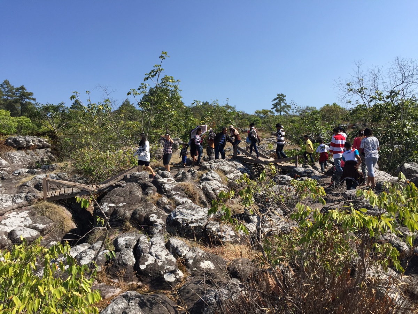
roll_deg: +0.0
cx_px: 209
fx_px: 350
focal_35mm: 29
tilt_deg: +1.6
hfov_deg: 61.7
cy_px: 157
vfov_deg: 48.2
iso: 32
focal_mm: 4.15
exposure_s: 1/1647
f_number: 2.2
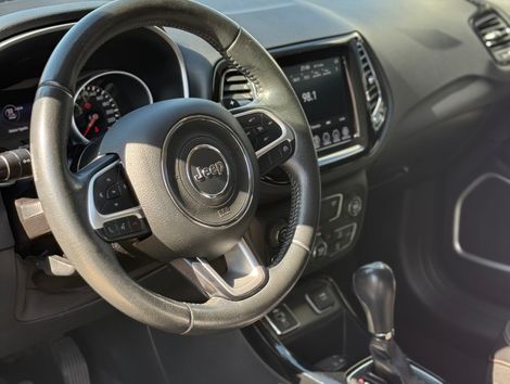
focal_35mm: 48
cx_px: 255
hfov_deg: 39.6
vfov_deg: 30.3
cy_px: 192
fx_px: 708
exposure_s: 1/242
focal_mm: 6.76
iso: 100
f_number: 1.78
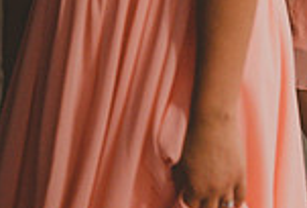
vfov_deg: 7.5
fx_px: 1567
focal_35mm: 183
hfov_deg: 10.4
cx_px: 593
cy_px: -21
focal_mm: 46
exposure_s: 1/125
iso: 2200
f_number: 2.8
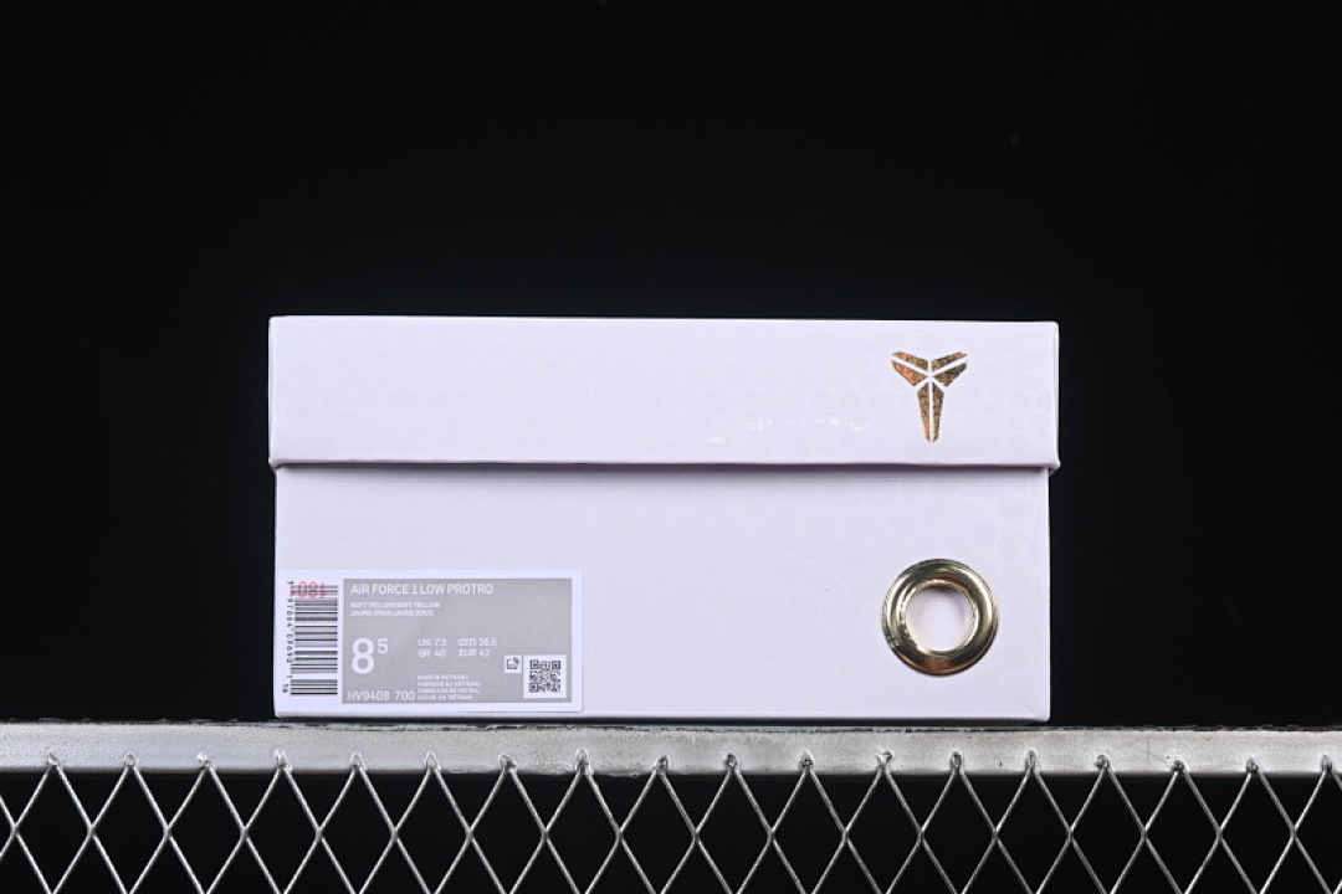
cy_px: 447
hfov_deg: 27.0
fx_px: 2796
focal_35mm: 75
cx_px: 671
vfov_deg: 18.2
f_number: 8
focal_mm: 50
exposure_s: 1/80
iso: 160
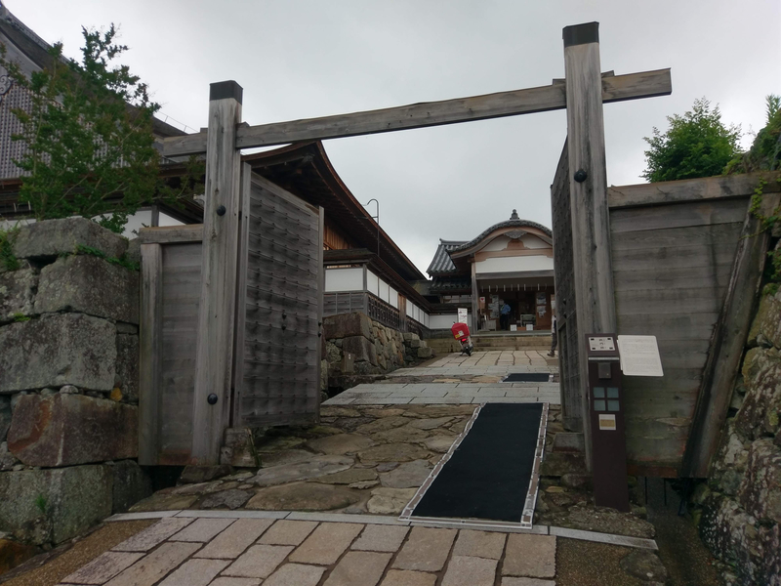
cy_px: 293
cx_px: 390
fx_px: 587
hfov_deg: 67.3
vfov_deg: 53.1
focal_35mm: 26
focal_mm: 4.58
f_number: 1.8
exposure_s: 1/780
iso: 100
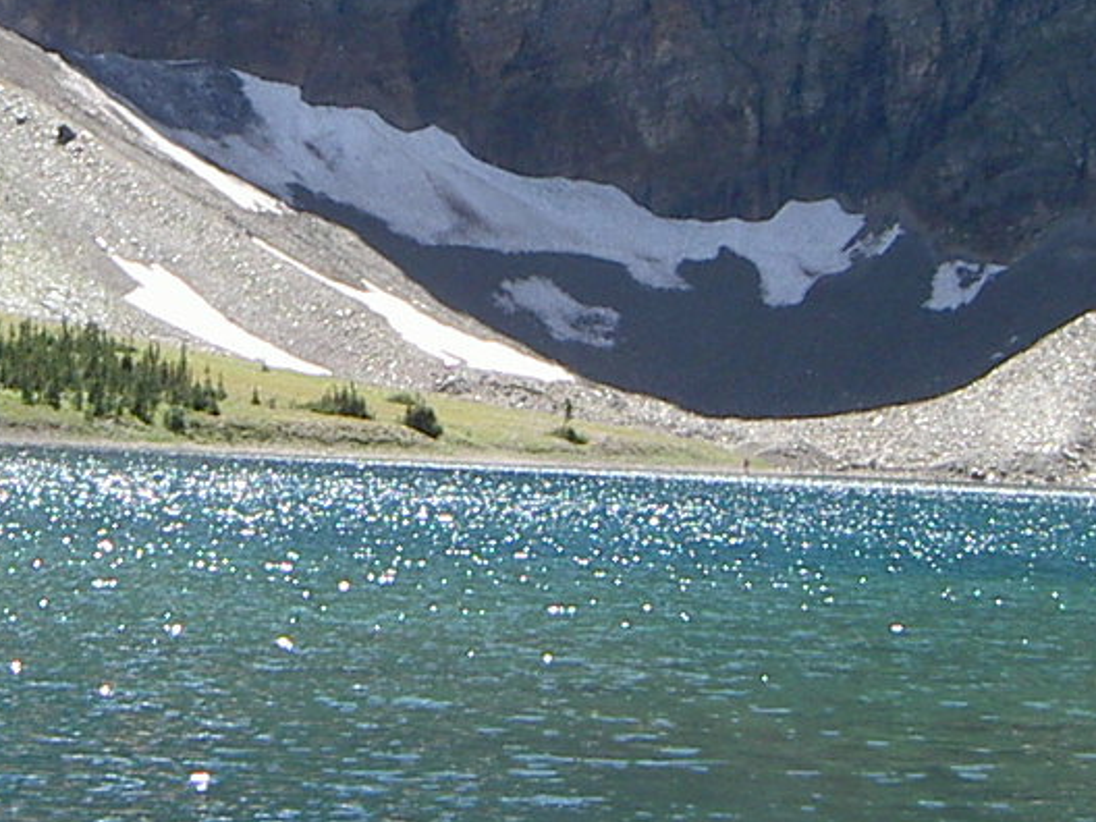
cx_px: 469
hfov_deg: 14.9
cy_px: 226
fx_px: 4179
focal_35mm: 132
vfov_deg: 11.2
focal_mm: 5.6
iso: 50
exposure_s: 1/125
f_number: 4.7
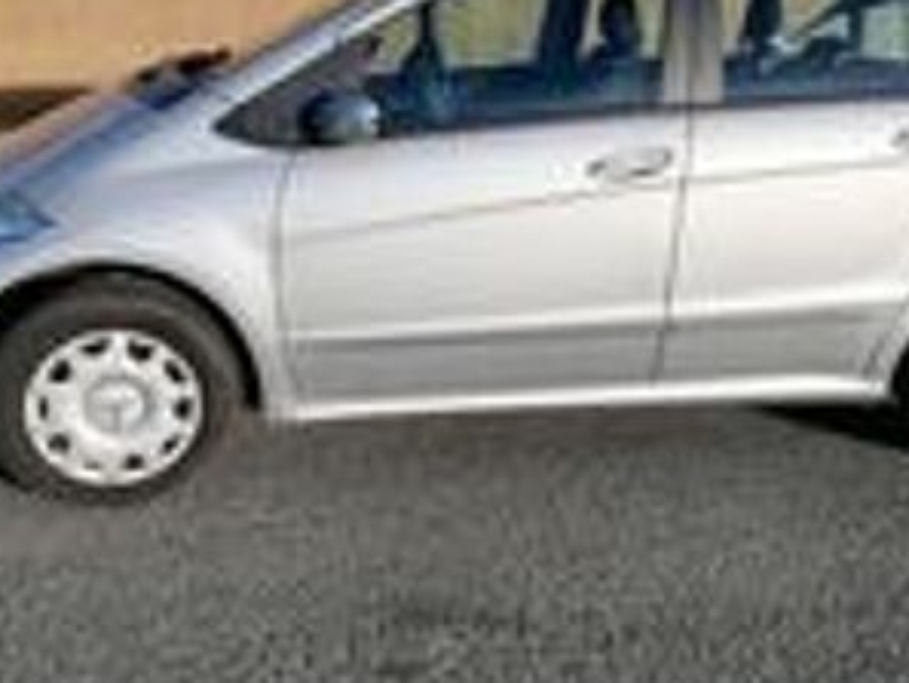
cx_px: 517
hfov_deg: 44.7
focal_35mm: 42
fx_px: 1103
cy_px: 294
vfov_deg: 34.3
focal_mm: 5.4
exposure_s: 1/2012
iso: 50
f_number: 1.8
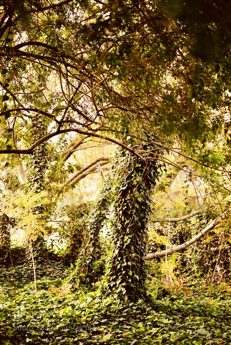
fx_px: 529
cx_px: 116
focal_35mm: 55
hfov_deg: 24.7
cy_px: 172
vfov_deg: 36.2
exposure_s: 1/200
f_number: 1.8
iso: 400
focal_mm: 55
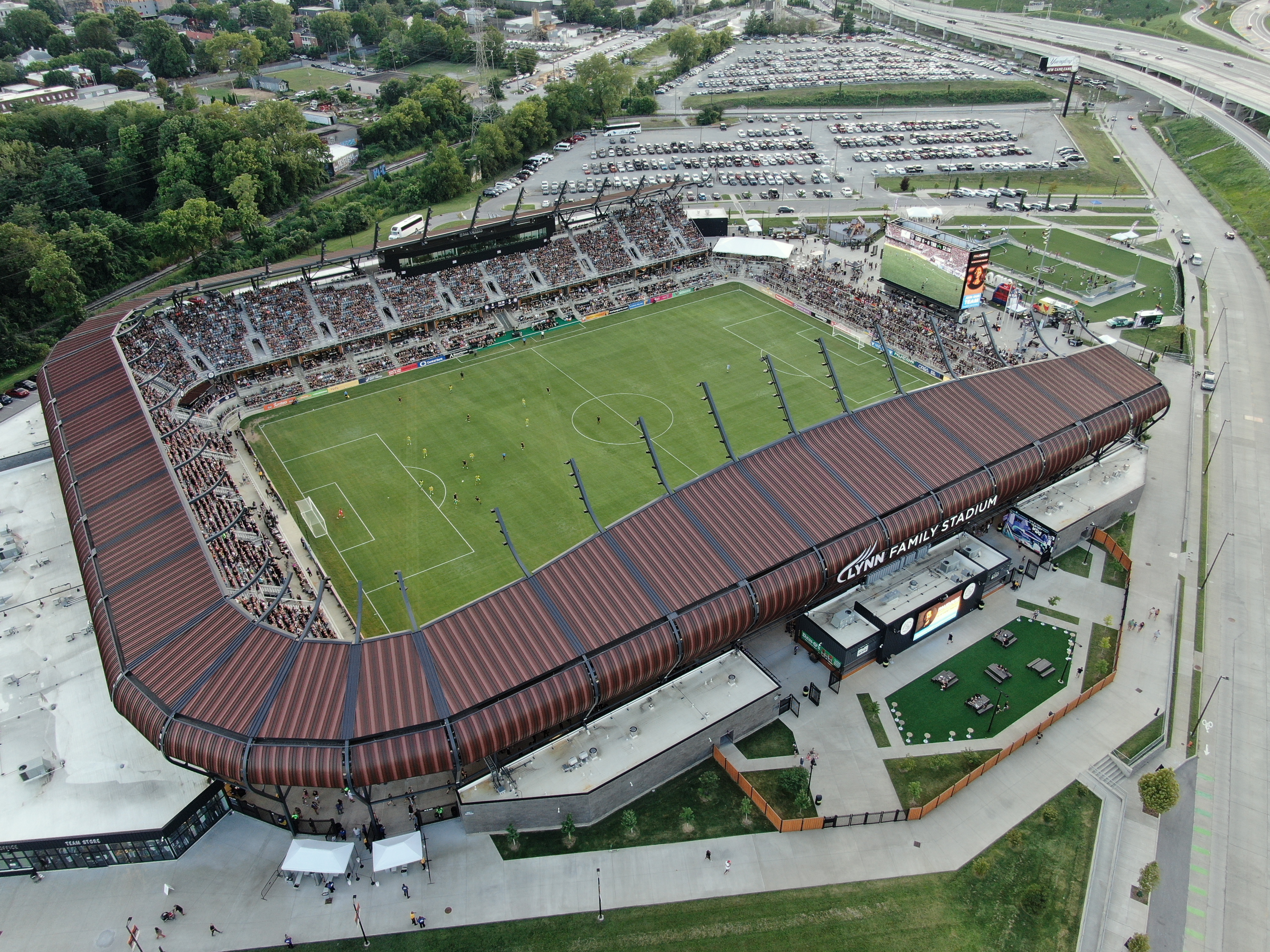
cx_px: 635
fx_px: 881
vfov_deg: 56.8
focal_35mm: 24
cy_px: 476
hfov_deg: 71.6
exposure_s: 1/50
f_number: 2.8
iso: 100
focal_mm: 4.39
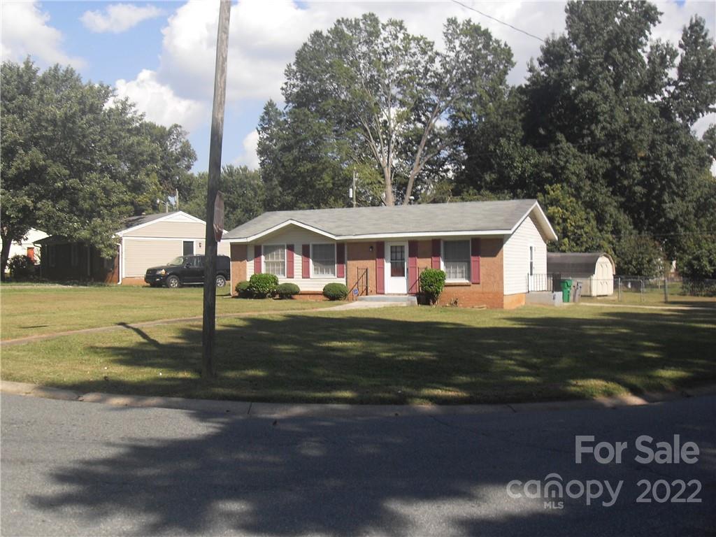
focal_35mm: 37
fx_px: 765
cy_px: 268
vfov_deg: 38.7
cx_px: 358
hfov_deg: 50.1
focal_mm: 6.3
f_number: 8.9
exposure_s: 1/125
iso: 80
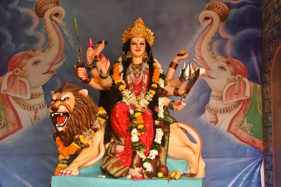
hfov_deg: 41.1
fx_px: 375
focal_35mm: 48
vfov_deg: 28.1
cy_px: 94
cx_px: 140
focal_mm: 32
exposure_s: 1/250
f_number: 6.3
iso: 400
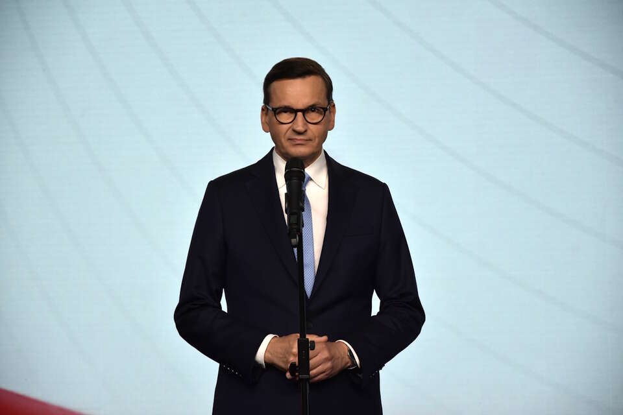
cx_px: 312
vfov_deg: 8.7
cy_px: 208
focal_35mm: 158
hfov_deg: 13.0
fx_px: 2725
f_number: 5.6
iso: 800
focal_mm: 105
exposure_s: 1/250
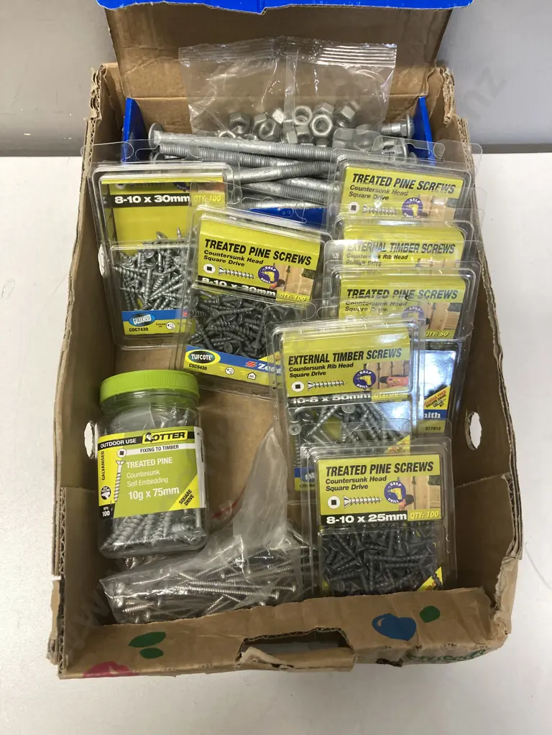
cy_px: 368
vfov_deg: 63.4
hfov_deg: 49.7
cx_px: 276
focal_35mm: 28
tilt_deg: -71.4
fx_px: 595
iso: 100
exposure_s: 1/50
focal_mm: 3.99
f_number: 1.8
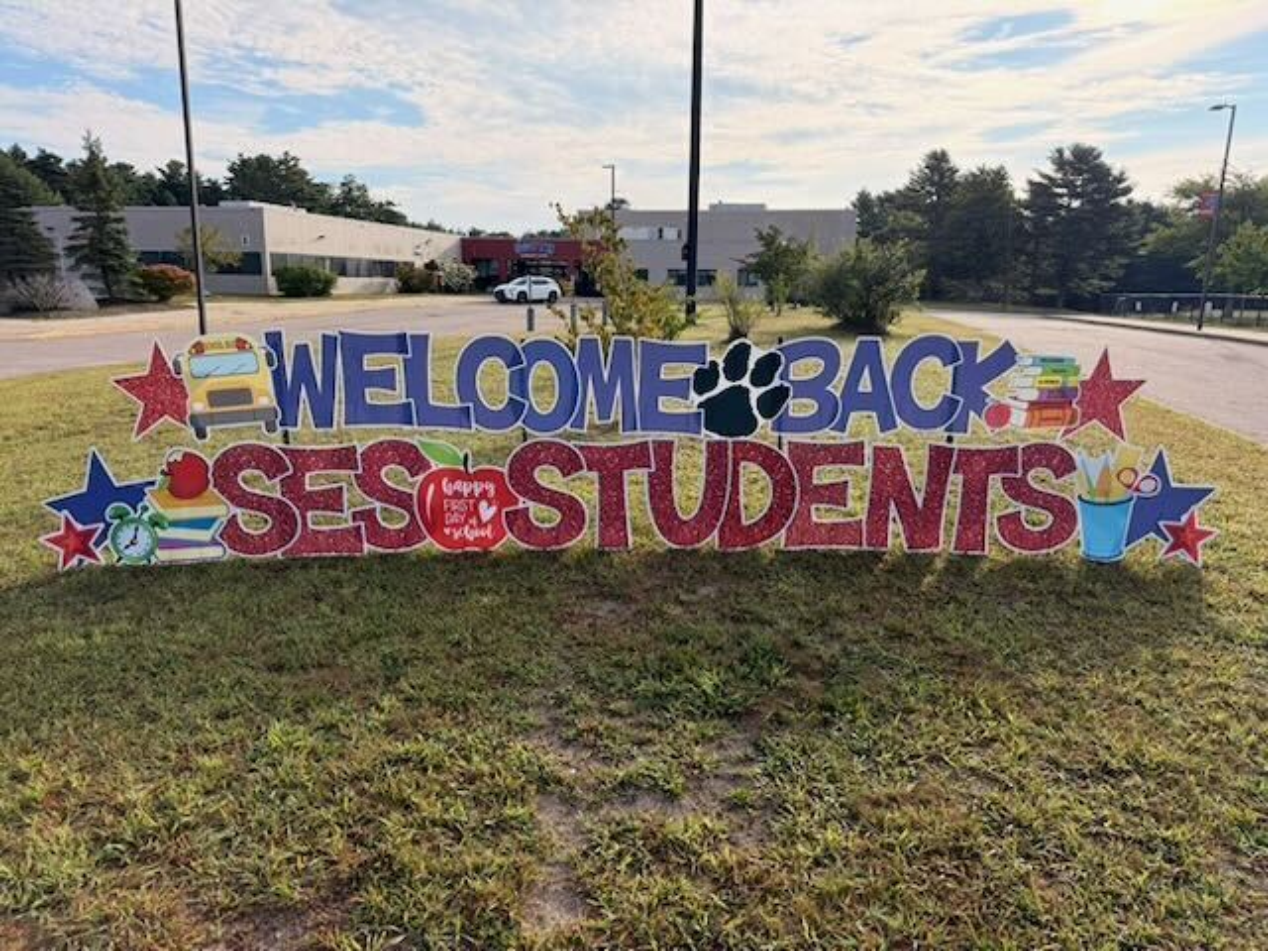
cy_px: 476
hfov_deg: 71.6
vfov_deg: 56.8
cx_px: 634
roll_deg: -1.2
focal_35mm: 24
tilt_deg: -12.1
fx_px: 879
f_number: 1.78
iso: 100
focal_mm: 6.76
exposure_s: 1/3279
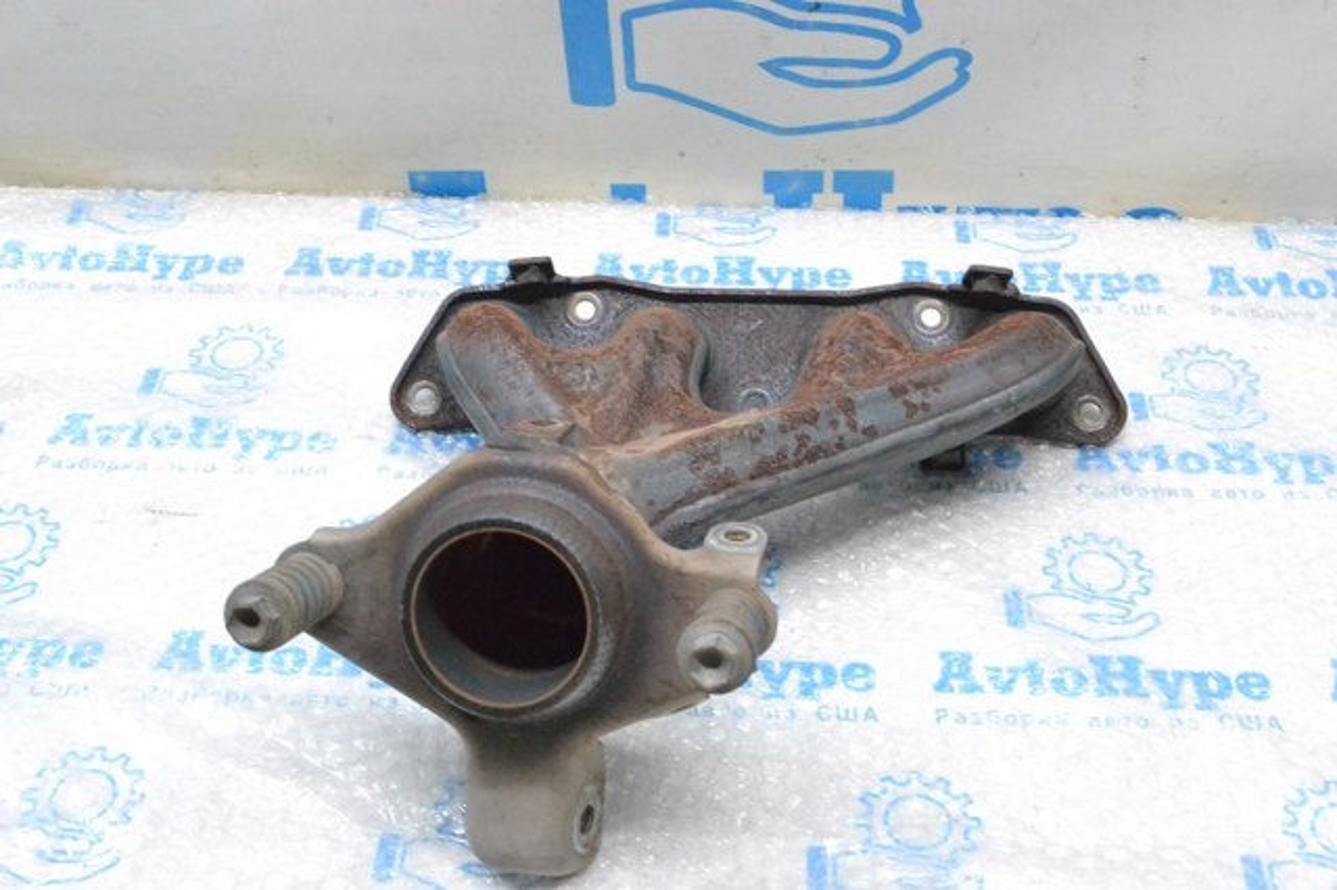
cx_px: 668
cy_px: 445
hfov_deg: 43.6
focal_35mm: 45
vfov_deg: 29.8
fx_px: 1670
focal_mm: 30
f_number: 11
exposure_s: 1/100
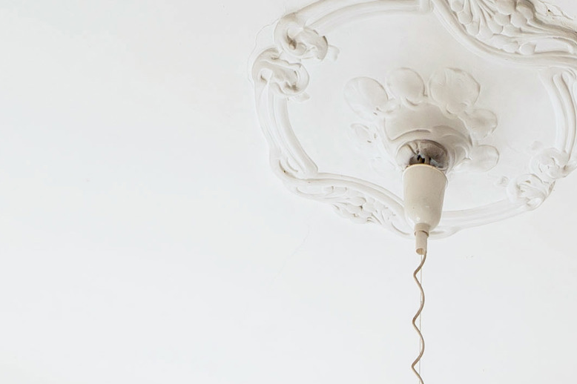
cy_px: 1040
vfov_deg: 12.0
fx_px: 1266
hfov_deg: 24.6
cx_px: 568
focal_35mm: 79
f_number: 7.1
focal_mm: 12
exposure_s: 1/30
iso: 100
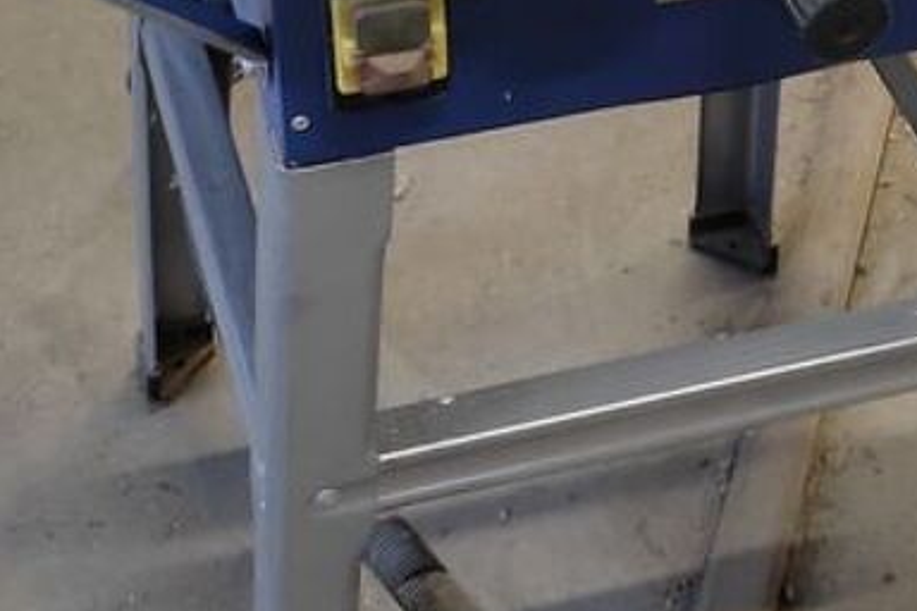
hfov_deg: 21.6
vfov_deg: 14.5
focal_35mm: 94
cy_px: 235
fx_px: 2394
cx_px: 599
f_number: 1.79
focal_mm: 4.74
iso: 504
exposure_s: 1/33
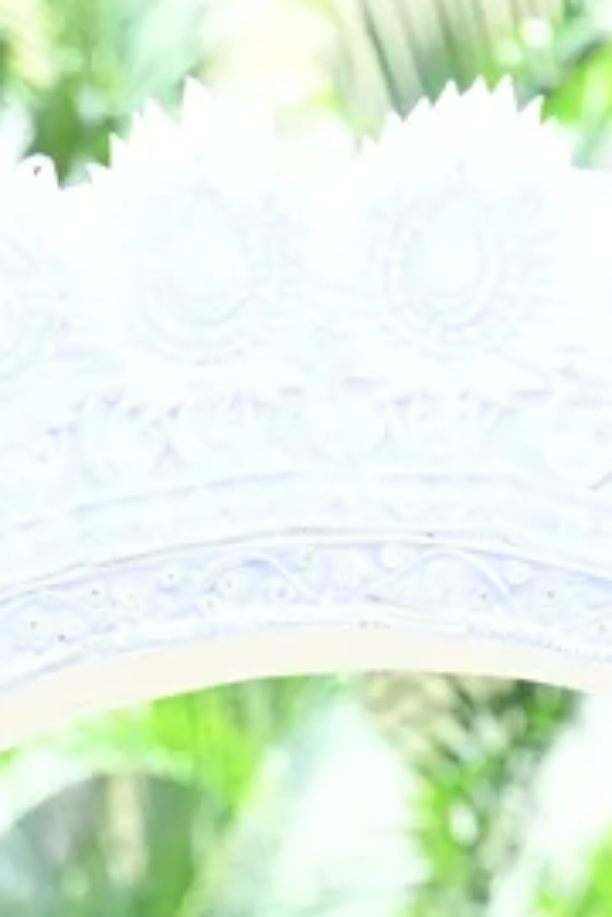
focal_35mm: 639
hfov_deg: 2.2
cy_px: 2333
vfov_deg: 3.2
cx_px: 173
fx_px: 16293
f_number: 5.6
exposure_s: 1/200
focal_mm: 115
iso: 400
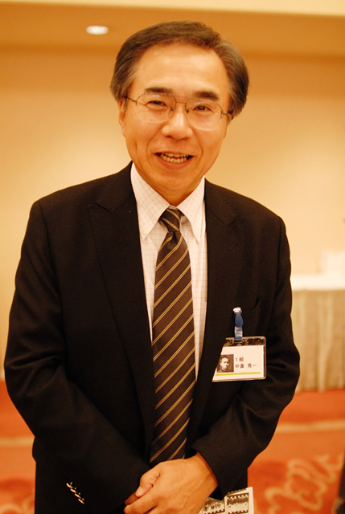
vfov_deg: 46.3
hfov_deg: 32.0
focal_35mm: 42
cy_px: 257
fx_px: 601
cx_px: 172
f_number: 2
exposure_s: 1/80
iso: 800
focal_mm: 28
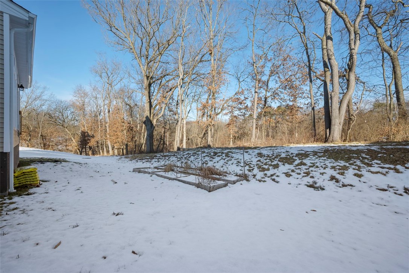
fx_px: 165
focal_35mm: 14
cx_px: 204
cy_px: 136
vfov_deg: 79.2
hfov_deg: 102.3
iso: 400
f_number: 8
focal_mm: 14.5
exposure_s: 1/640
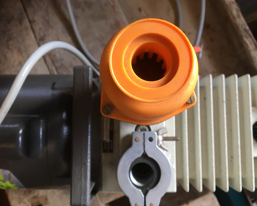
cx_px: 136
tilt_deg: -78.4
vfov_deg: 47.1
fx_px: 236
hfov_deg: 57.1
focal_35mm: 31
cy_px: 101
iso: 25
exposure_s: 1/33
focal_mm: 4.15
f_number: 2.2
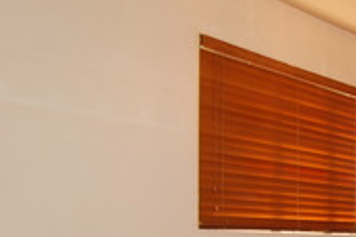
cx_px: 588
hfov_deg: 23.1
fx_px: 613
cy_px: 247
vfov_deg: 21.0
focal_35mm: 62
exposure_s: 1/8
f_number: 5.6
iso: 100
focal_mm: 12
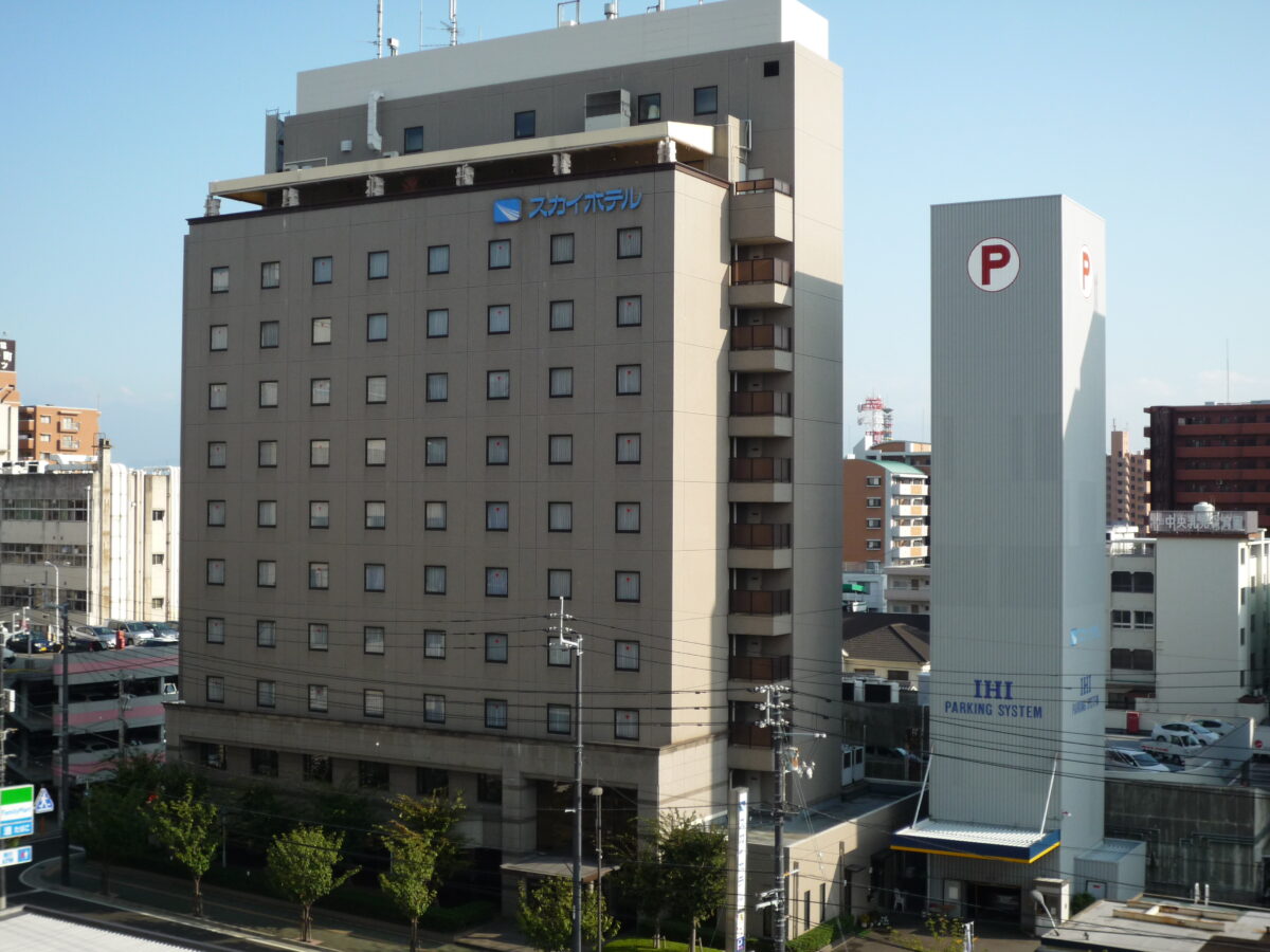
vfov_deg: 30.9
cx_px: 635
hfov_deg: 40.4
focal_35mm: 47
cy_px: 476
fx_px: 1724
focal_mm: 8.3
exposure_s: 1/640
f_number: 4.3
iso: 100
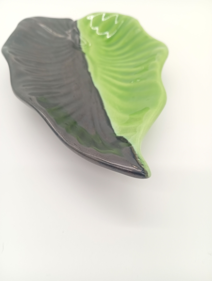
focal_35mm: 27
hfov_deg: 51.5
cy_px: 140
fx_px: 220
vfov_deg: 65.2
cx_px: 106
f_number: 1.8
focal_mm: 3.98
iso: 57
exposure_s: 1/50
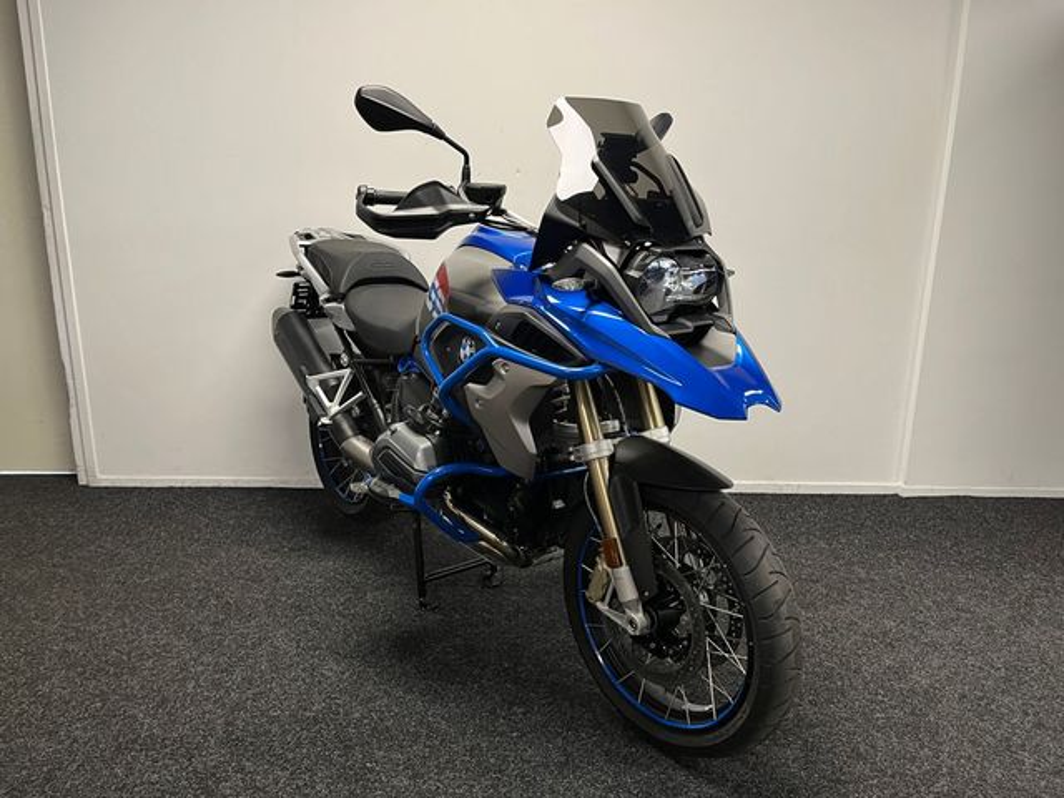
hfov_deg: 67.3
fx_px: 799
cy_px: 399
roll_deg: -0.9
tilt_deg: -14.5
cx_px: 532
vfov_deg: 53.1
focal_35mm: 26
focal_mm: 5.1
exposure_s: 1/50
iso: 100
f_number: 1.6
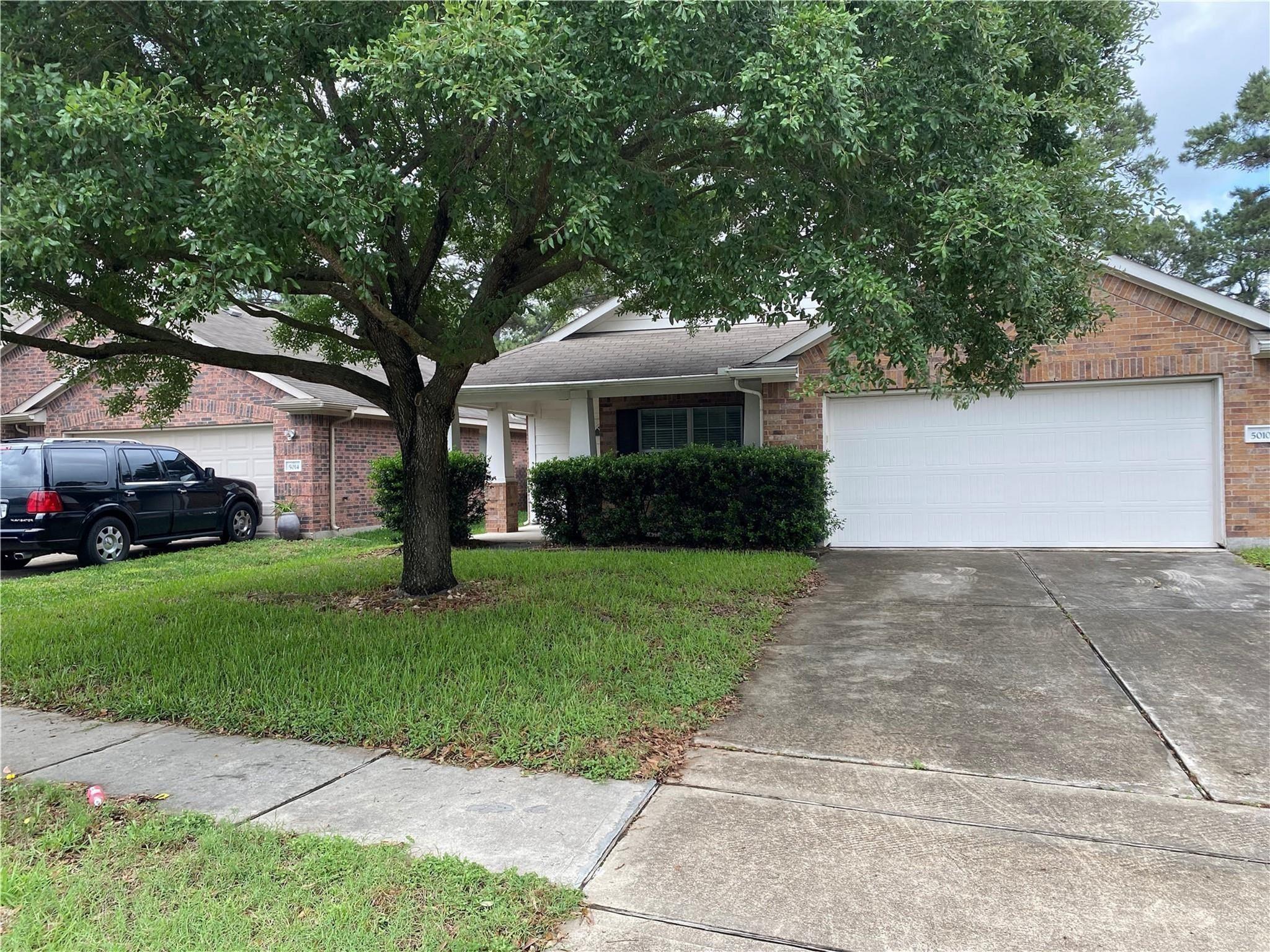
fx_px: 954
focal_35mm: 26
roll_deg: +2.2
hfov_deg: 67.3
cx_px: 635
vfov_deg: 53.1
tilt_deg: +0.1
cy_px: 476
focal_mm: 4.25
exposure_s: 1/604
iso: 32
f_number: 1.8
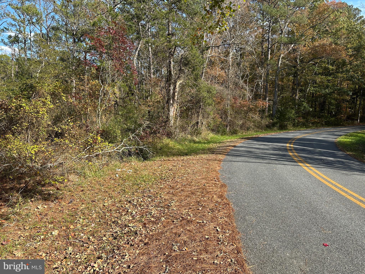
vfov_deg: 56.8
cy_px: 137
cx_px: 182
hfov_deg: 71.6
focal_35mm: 24
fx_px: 253
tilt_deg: -4.8
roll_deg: -0.9
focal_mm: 6.86
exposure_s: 1/2028
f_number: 1.78
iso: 80
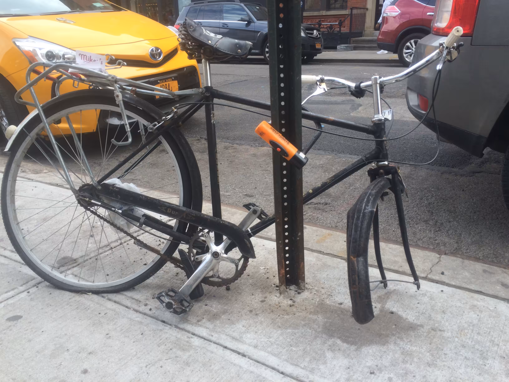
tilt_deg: -17.9
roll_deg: +2.4
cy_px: 191
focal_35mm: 29
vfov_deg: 48.2
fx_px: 426
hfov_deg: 61.7
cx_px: 254
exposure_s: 1/260
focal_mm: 4.15
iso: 32
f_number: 2.2
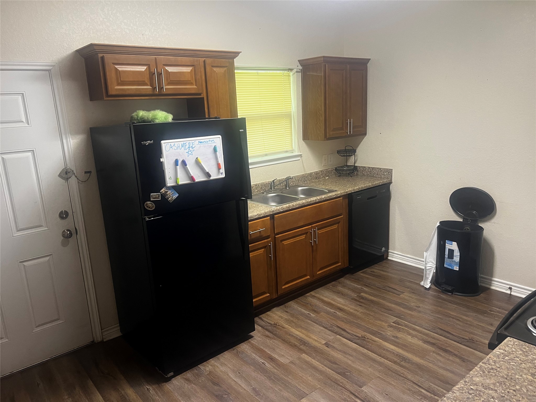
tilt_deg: -12.2
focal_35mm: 26
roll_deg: +2.5
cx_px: 268
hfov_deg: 67.3
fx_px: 403
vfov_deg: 53.1
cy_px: 201
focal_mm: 5.7
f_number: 1.5
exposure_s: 1/60
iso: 200
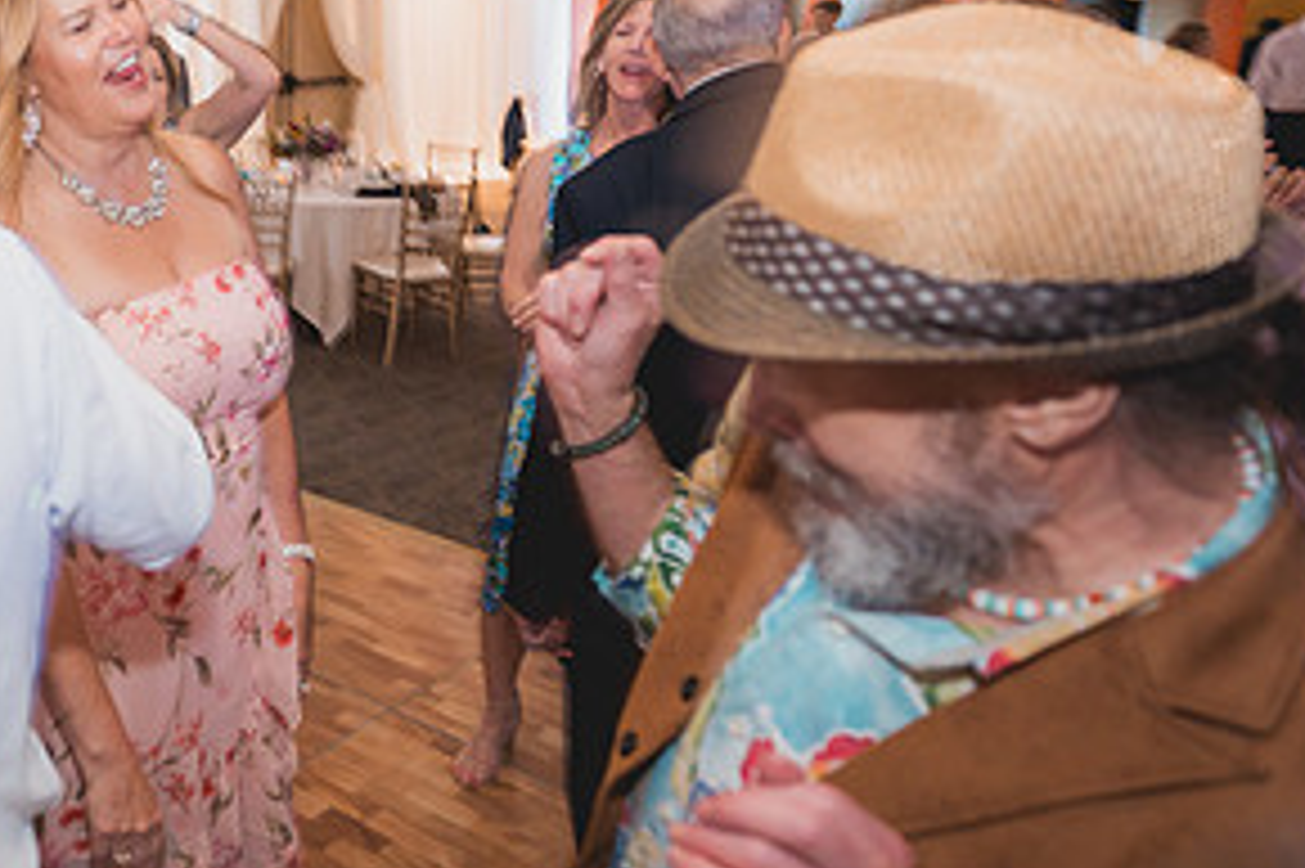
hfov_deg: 47.8
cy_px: 299
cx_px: 50
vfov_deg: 38.5
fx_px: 1232
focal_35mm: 34
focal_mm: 17
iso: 1000
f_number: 2.8
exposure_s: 1/13
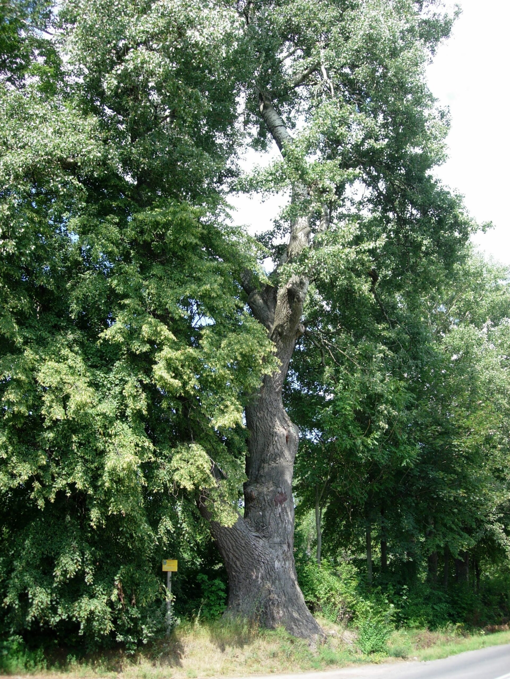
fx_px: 746
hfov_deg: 37.7
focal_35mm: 38
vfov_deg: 49.0
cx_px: 255
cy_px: 340
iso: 64
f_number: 2.8
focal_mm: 7.8
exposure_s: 1/384
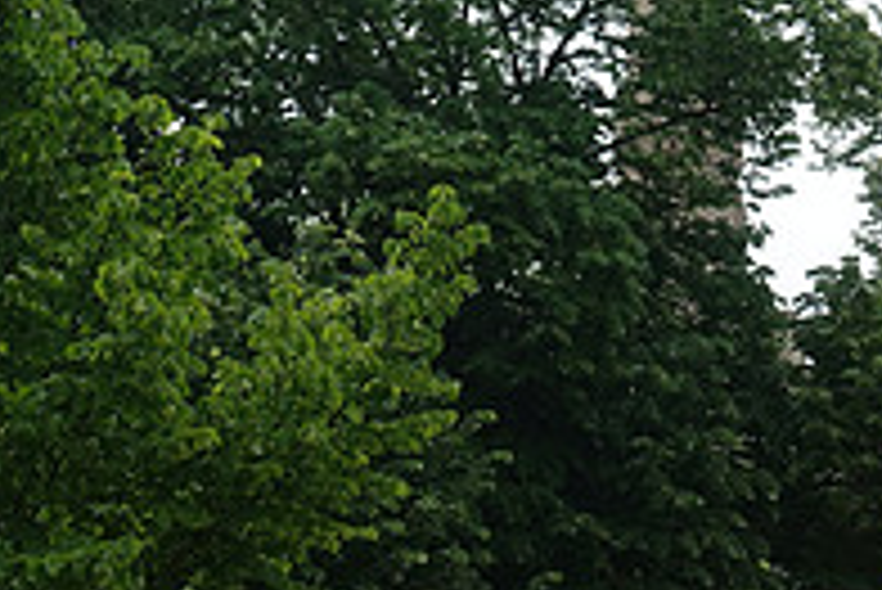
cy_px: -110
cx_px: 418
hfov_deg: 12.6
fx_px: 3996
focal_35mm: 163
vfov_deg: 8.4
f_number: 5.6
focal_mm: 20.05
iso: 125
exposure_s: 1/500
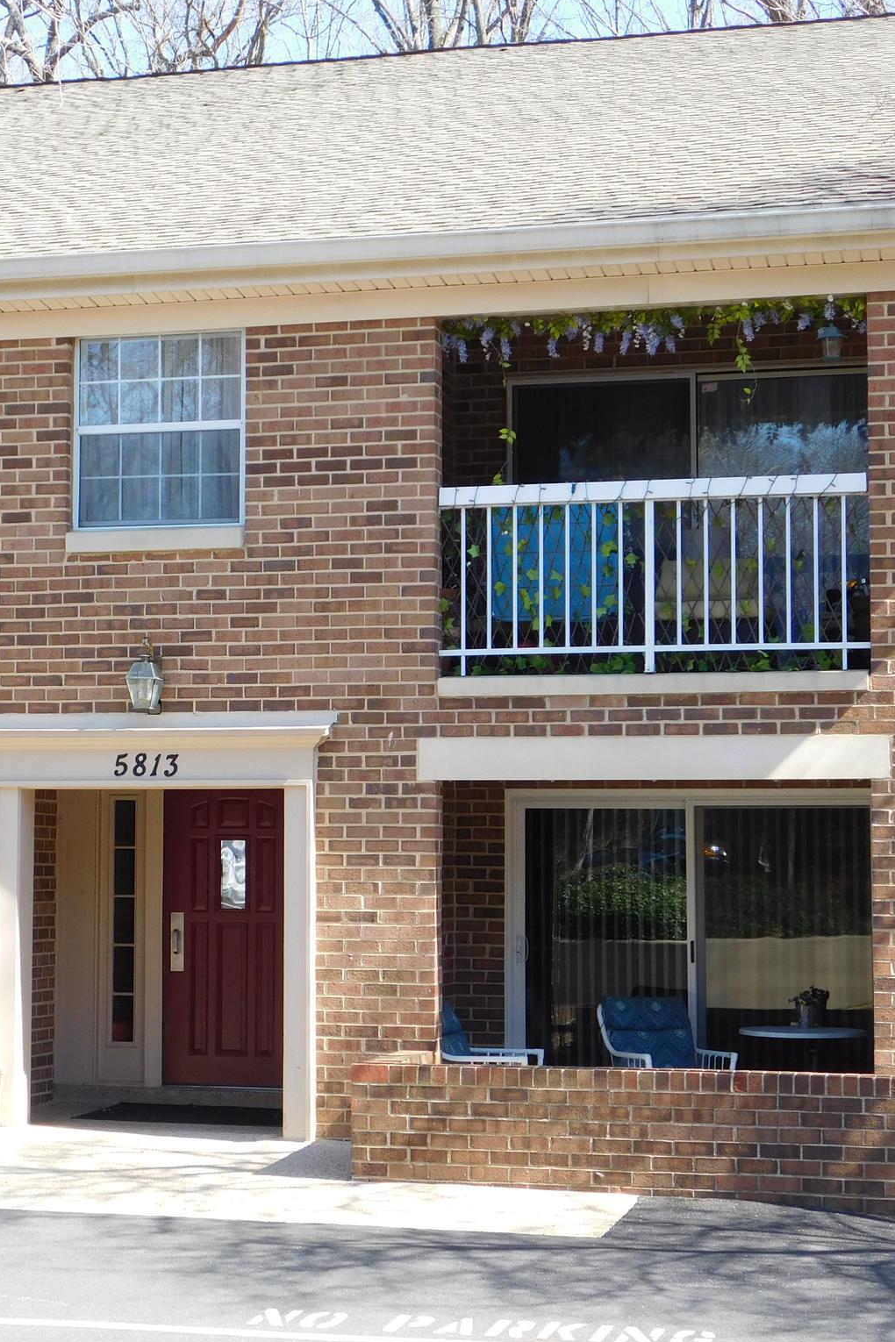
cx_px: 263
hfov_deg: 19.1
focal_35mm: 71
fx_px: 2648
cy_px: 671
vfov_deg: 28.5
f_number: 3.8
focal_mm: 9
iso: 125
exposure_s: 1/250
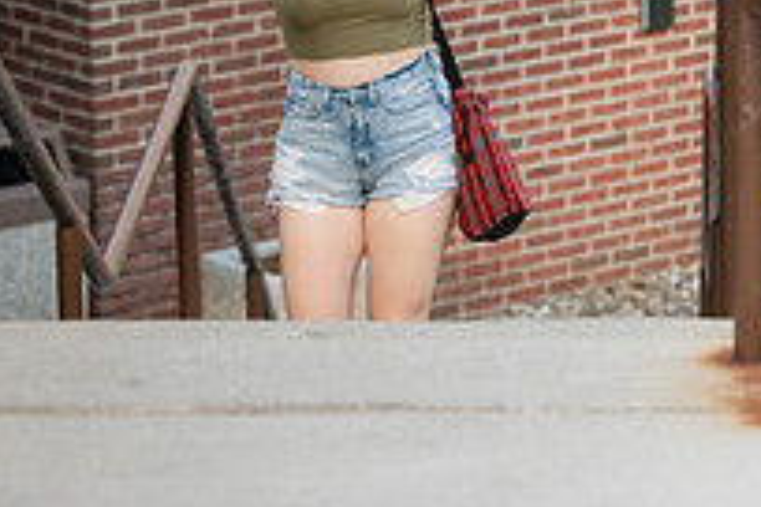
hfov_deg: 7.6
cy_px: -13
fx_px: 5707
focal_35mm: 270
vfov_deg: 5.1
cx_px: 739
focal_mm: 95
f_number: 4.5
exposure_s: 1/400
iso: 800
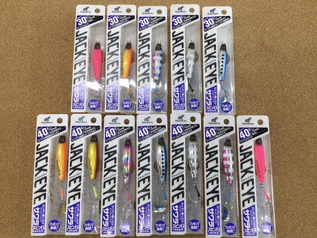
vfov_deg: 45.4
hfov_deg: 58.4
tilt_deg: -80.2
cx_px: 158
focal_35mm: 31
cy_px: 119
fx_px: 284
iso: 32
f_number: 2.4
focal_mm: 3.3
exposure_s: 1/60
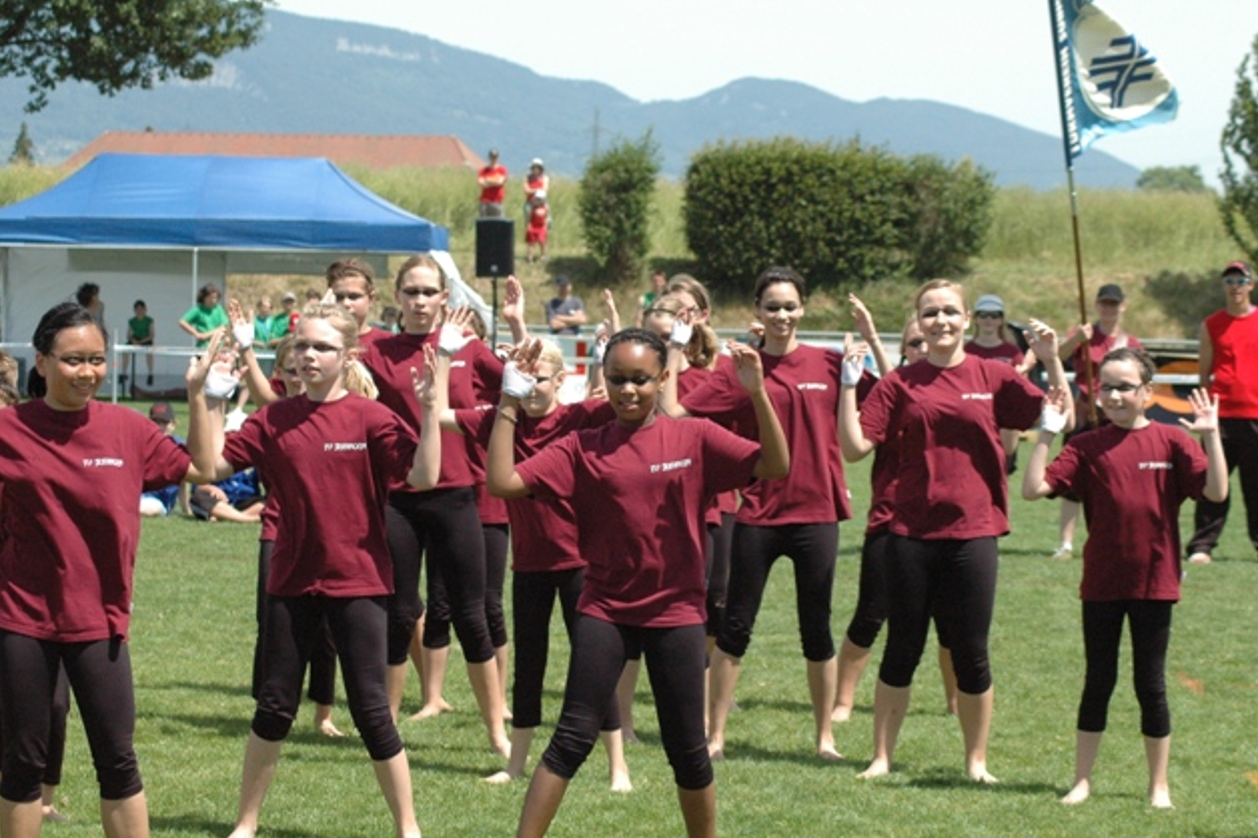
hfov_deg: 19.1
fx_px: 3737
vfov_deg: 12.8
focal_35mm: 107
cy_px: 425
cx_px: 623
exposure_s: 1/2000
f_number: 7.1
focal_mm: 70
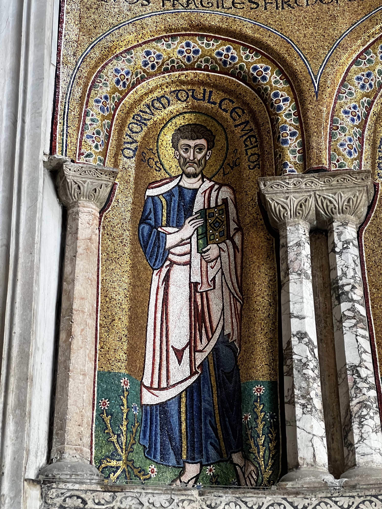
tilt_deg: +28.9
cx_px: 191
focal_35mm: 77
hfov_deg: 19.1
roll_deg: +0.8
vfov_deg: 25.3
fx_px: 1133
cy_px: 254
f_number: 2.8
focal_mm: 9
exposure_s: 1/50
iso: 640
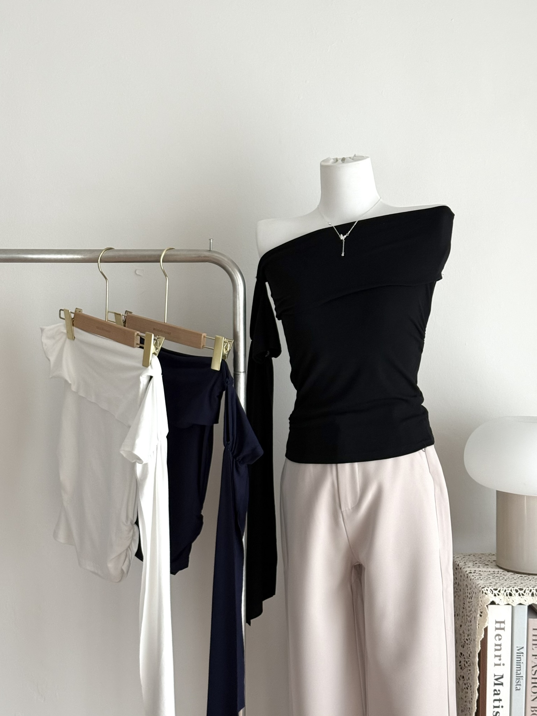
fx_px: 993
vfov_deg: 39.7
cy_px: 358
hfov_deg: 30.3
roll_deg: +0.0
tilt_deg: -3.5
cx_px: 268
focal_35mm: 48
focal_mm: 6.76
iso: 160
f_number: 1.78
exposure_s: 1/60
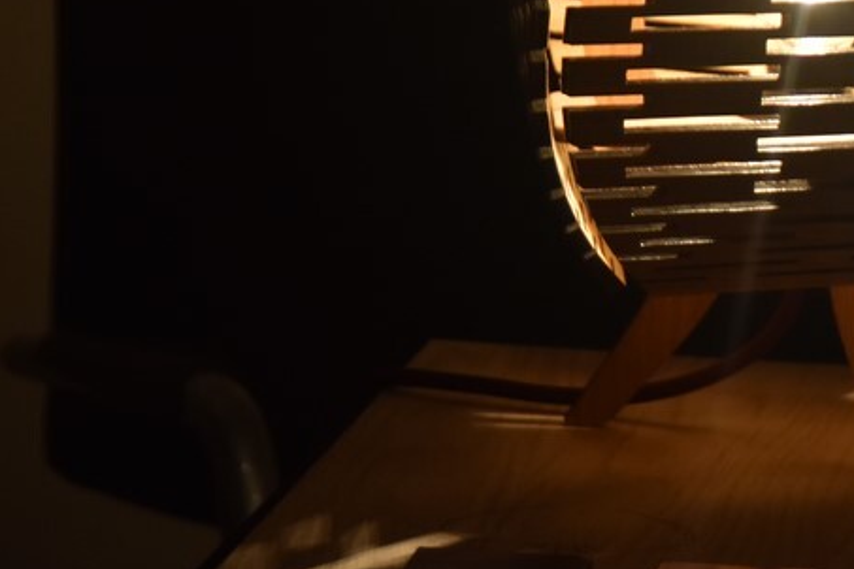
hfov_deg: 7.6
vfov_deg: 5.1
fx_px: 6333
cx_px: 1082
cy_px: -24
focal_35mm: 267
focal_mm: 70
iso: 500
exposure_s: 1/125
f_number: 5.3
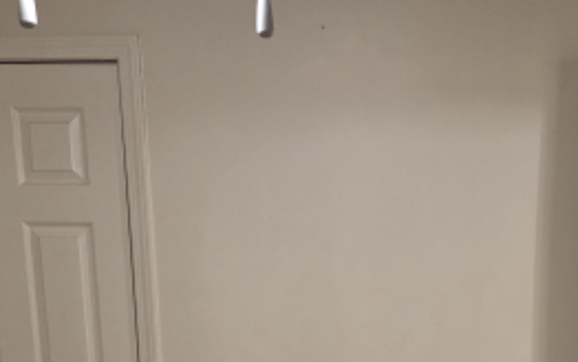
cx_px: 400
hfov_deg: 32.6
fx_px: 977
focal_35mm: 62
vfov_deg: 20.0
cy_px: 397
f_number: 1.8
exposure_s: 1/120
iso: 1250
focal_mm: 5.4
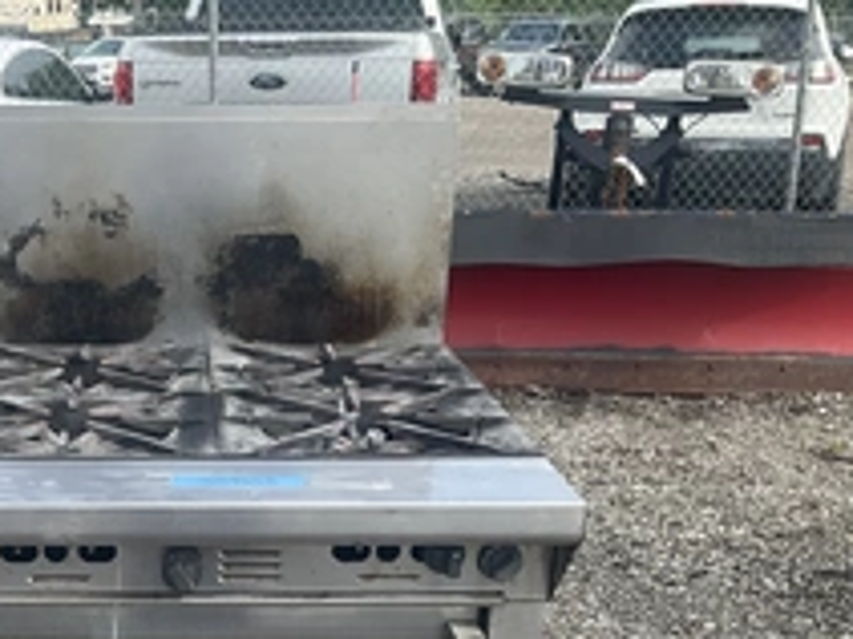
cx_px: 166
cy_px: 550
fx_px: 1355
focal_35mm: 55
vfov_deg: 25.8
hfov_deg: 33.9
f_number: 1.8
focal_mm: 3
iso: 25
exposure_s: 1/574
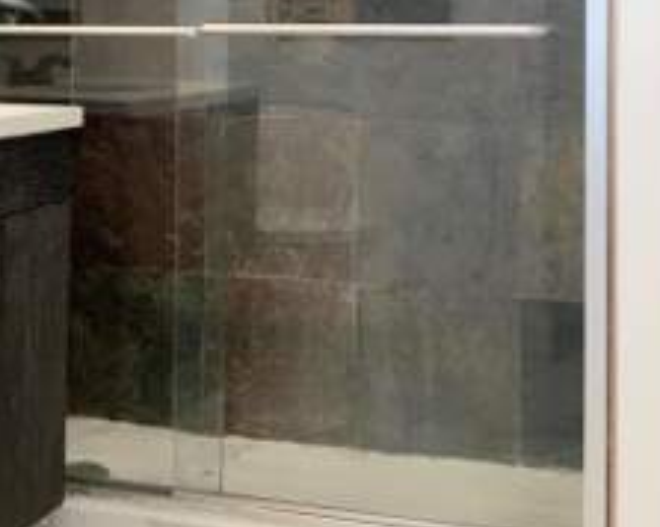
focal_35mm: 61
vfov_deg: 24.1
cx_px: 370
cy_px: 30
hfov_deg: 31.0
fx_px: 1190
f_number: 1.8
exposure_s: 1/60
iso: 50
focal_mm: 3
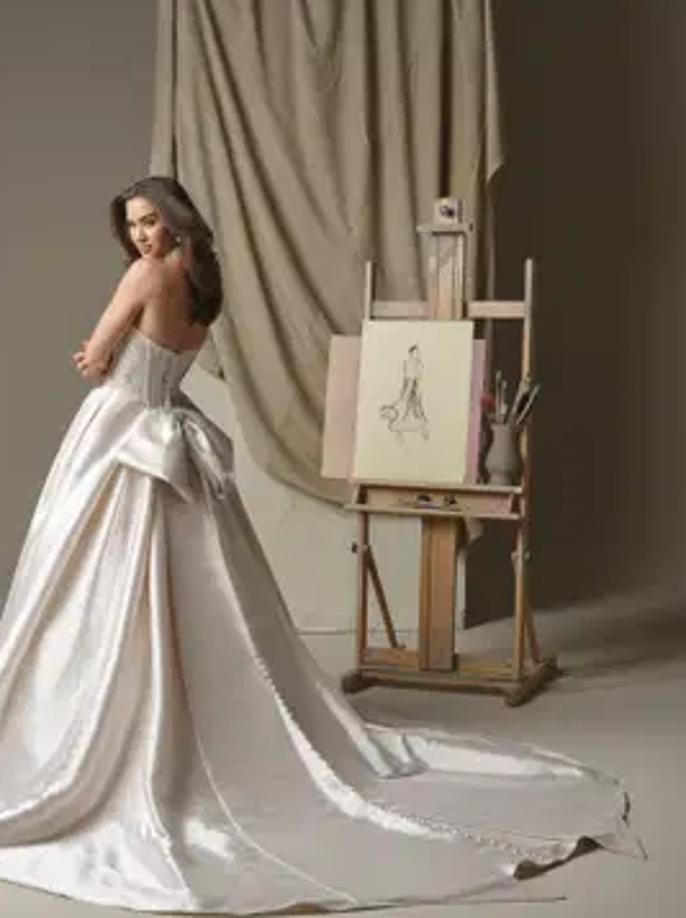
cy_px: 528
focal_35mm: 67
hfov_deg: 21.9
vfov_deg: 29.0
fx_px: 1774
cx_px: 295
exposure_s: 1/125
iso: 500
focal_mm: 70.4
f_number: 10
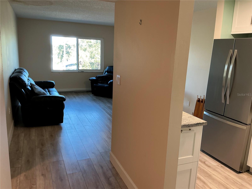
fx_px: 204
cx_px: 126
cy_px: 94
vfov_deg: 49.7
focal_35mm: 28
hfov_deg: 63.4
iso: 64
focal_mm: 3
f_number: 1.8
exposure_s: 1/60
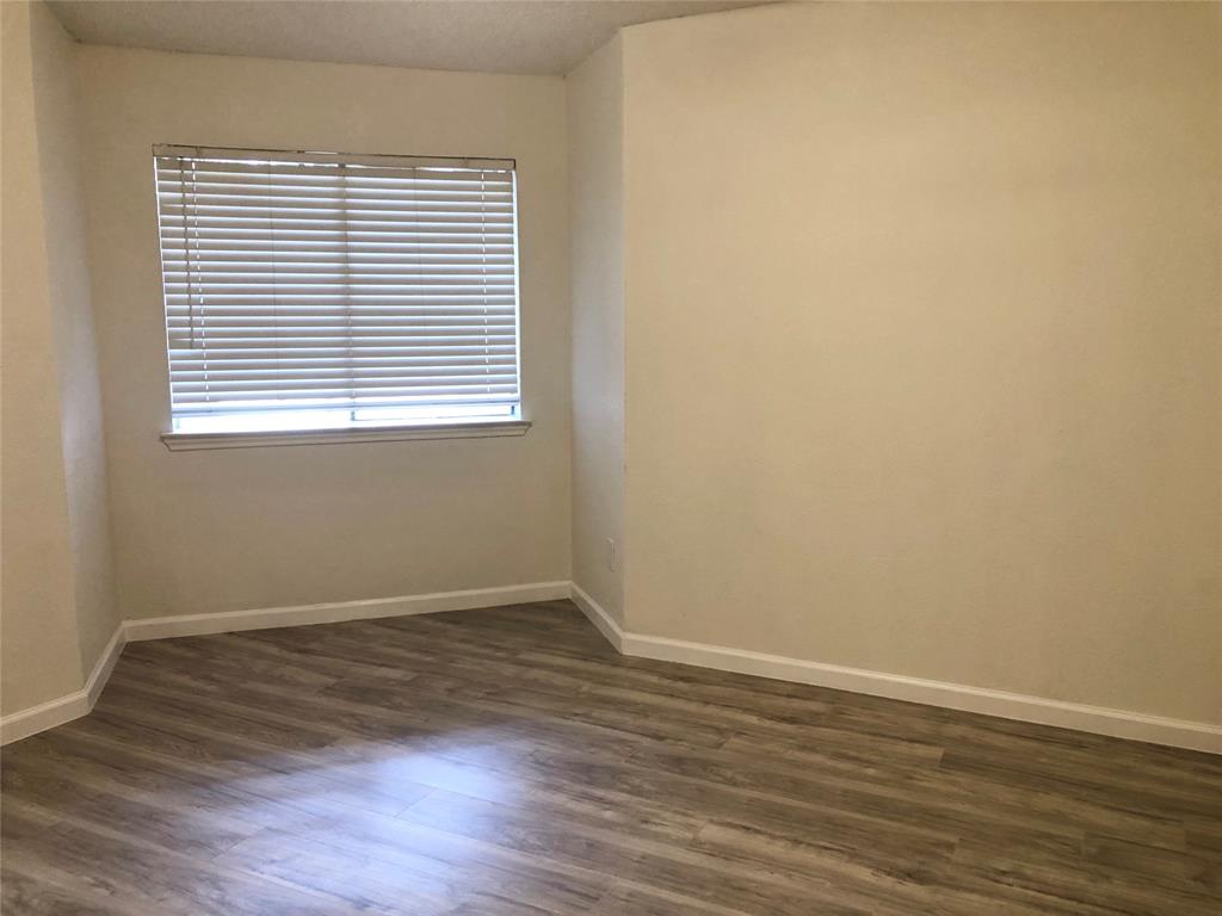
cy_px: 458
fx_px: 988
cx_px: 611
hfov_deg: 63.4
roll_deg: +0.6
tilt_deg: -7.5
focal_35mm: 28
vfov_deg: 49.7
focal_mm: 3.99
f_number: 1.8
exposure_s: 1/15
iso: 40
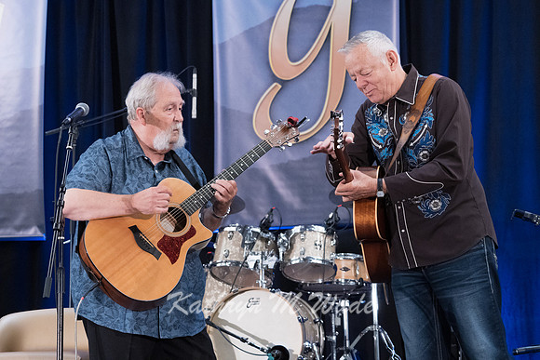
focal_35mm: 94
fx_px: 1410
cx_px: 270
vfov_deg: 14.6
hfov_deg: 21.7
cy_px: 180
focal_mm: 94
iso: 12800
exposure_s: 1/250
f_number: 5.6
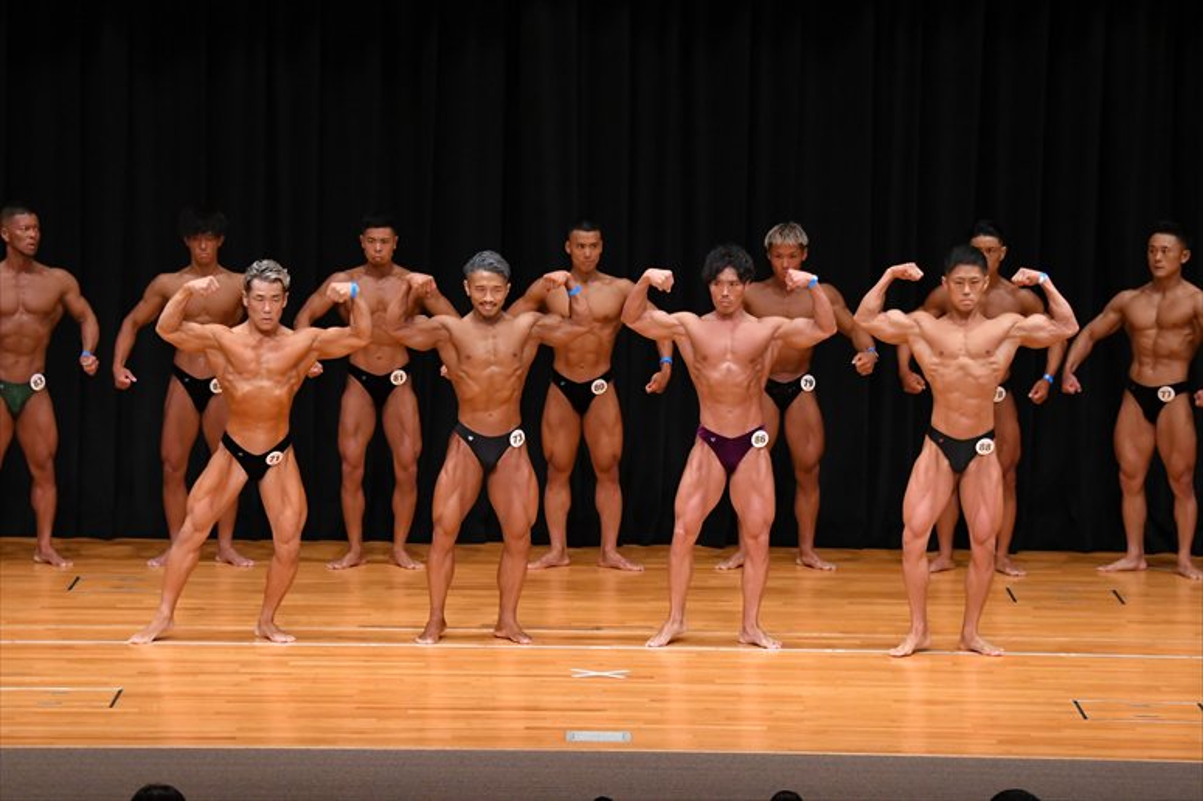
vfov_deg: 8.7
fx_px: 5244
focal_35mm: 157
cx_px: 602
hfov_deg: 13.1
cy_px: 400
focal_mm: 105
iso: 3200
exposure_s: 1/400
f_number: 5.6
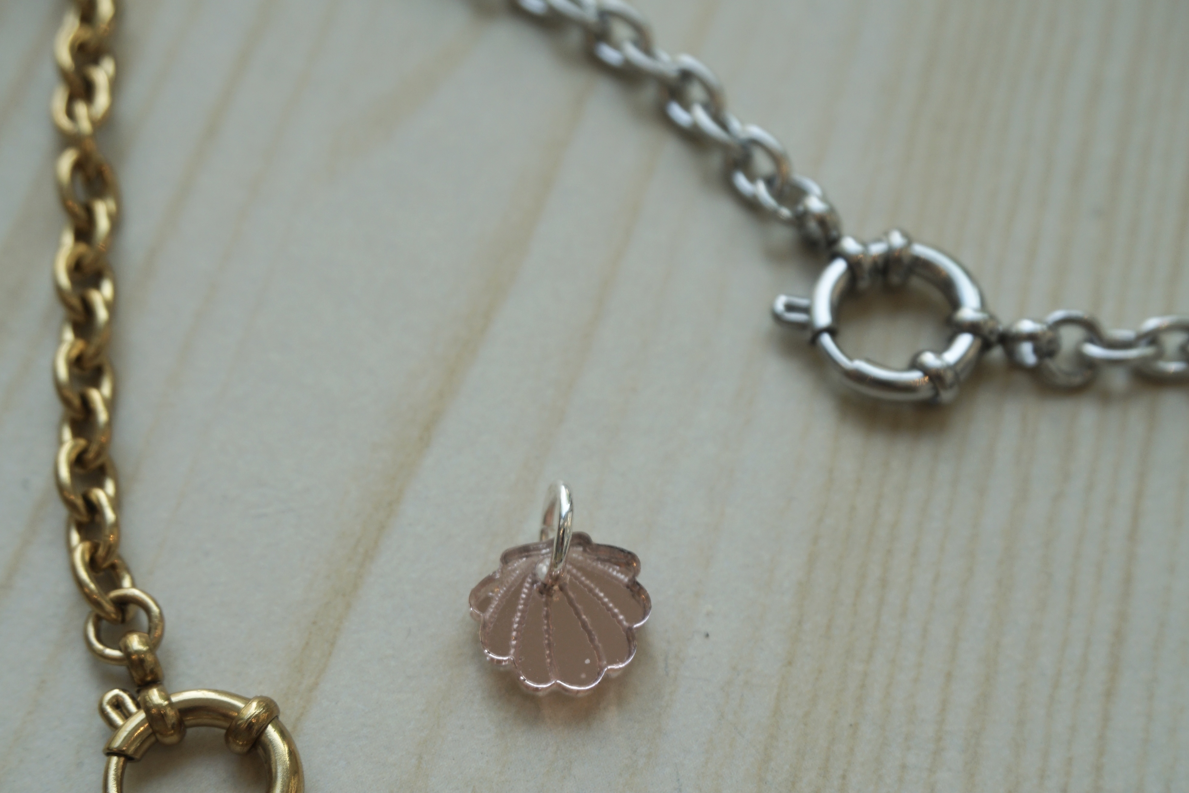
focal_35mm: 62
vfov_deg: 21.7
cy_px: 622
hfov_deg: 32.5
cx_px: 587
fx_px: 2040
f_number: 5.6
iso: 100
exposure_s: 1/80
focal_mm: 27
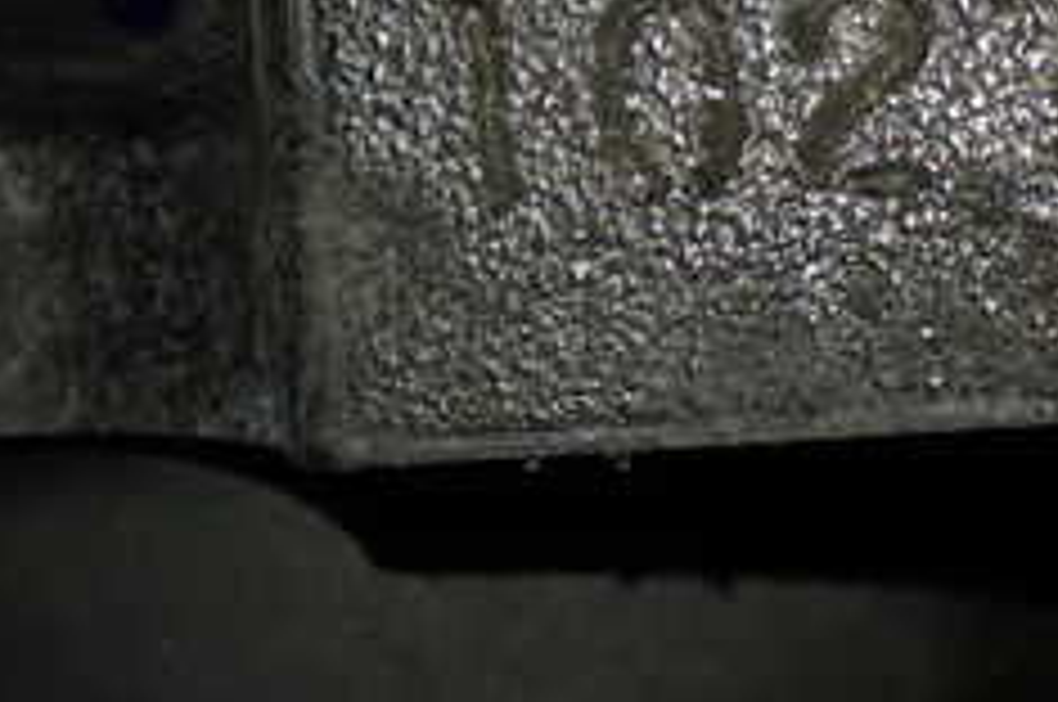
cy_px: -220
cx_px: 1008
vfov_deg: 10.7
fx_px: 3669
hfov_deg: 16.1
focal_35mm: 125
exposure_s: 1/100
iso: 125
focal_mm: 8.4
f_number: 3.1
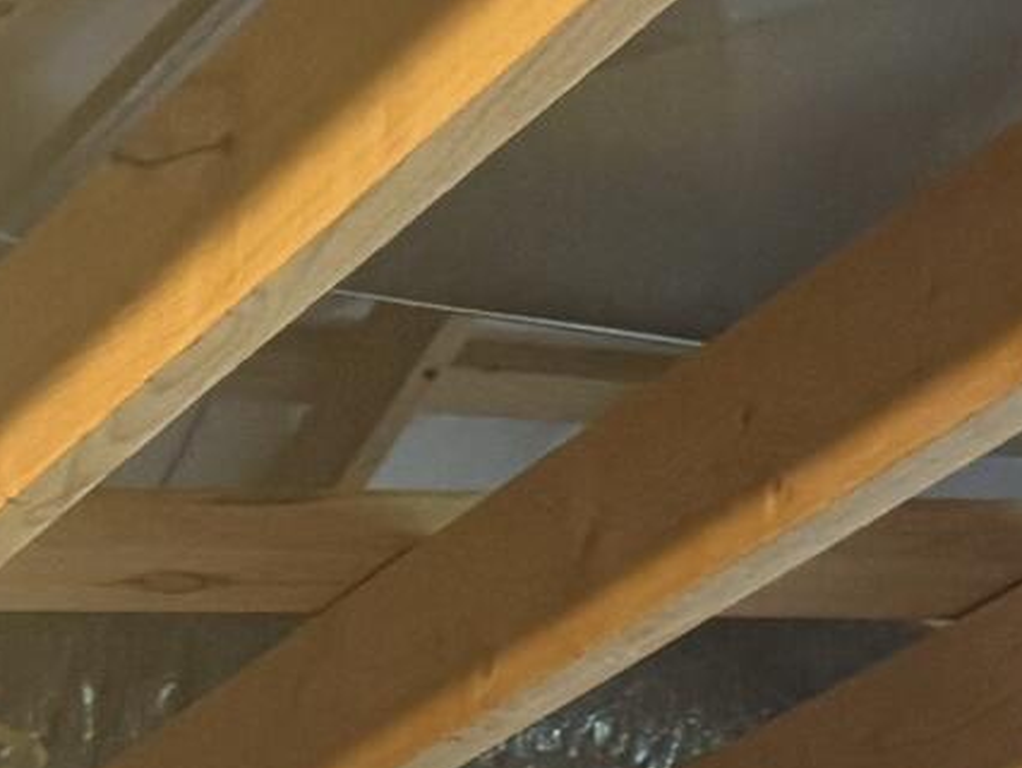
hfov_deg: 10.8
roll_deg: -0.3
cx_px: -960
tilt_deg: +2.1
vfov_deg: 7.9
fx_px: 4992
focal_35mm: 169
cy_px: 2083
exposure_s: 1/60
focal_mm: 6.76
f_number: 1.78
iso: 250
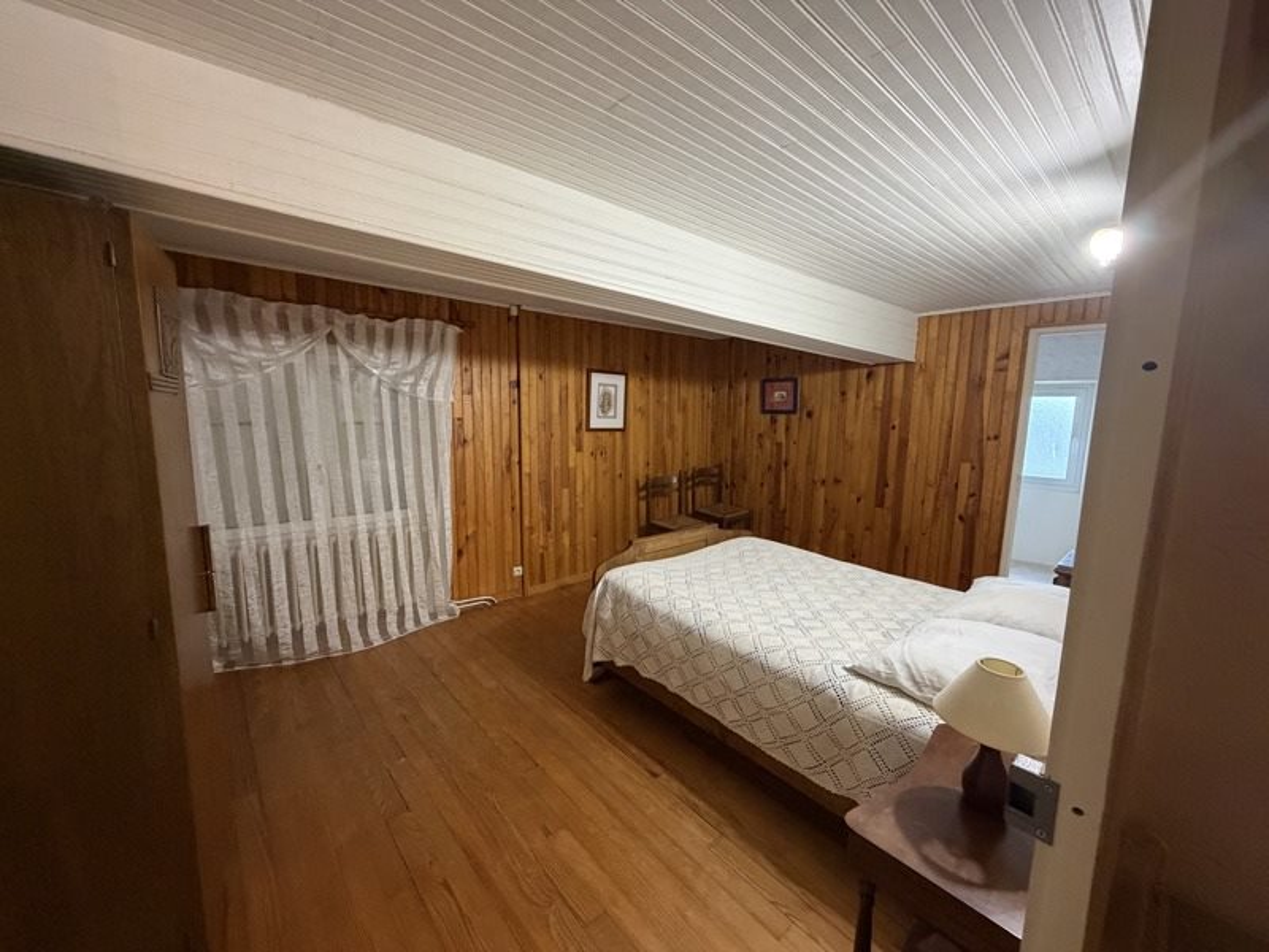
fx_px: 513
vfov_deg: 85.7
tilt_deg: -7.3
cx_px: 634
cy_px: 476
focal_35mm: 14
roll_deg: -1.1
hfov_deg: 102.1
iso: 500
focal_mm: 2.22
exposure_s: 1/50
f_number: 2.2
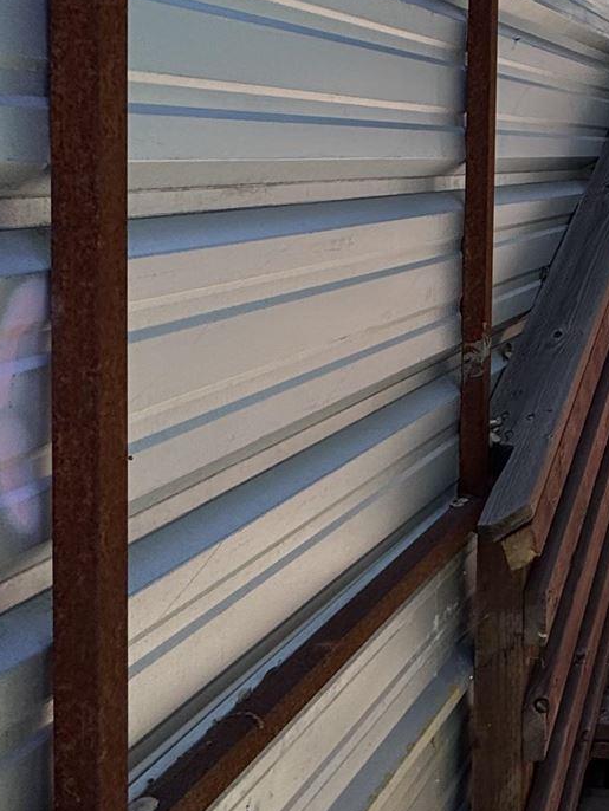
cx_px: 795
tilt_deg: -3.4
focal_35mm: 47
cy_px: 212
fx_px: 1102
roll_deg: -1.2
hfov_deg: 26.2
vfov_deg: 39.4
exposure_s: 1/787
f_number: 2.2
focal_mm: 2.22
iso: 50
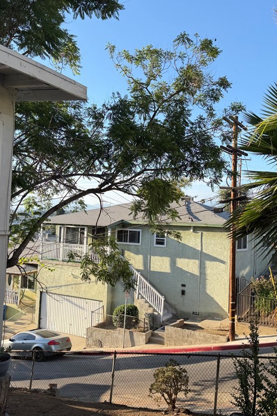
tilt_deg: +1.7
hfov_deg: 36.9
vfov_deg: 53.1
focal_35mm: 36
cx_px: 144
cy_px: 213
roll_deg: -2.9
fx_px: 416
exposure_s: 1/1385
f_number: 1.78
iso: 80
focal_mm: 6.76
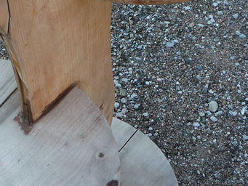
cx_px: 68
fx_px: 631
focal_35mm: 88
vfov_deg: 16.8
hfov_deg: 22.1
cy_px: 76
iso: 100
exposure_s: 1/100
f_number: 3.5
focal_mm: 5.2
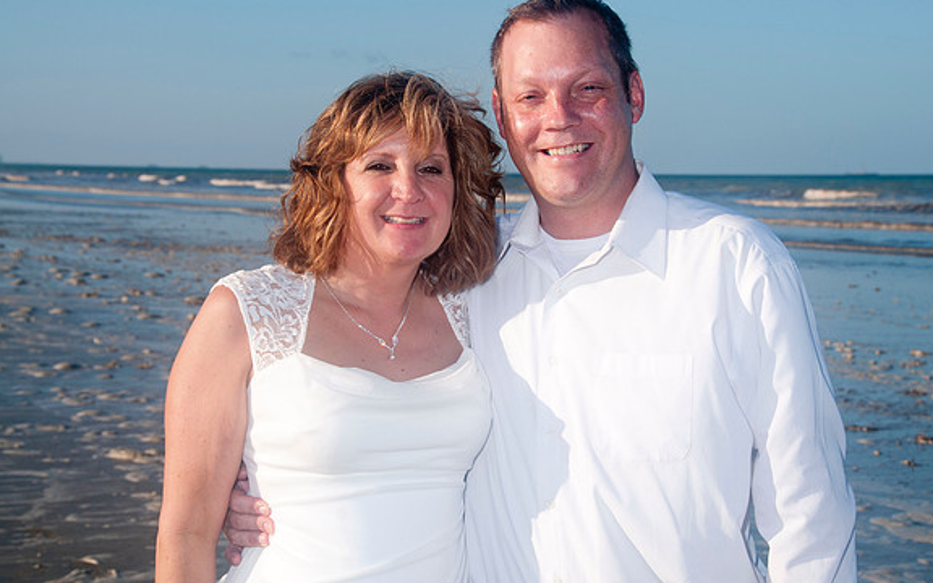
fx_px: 2034
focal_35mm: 80
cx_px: 468
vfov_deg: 16.3
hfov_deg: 25.8
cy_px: 279
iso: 100
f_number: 11
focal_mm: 52
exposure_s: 1/250
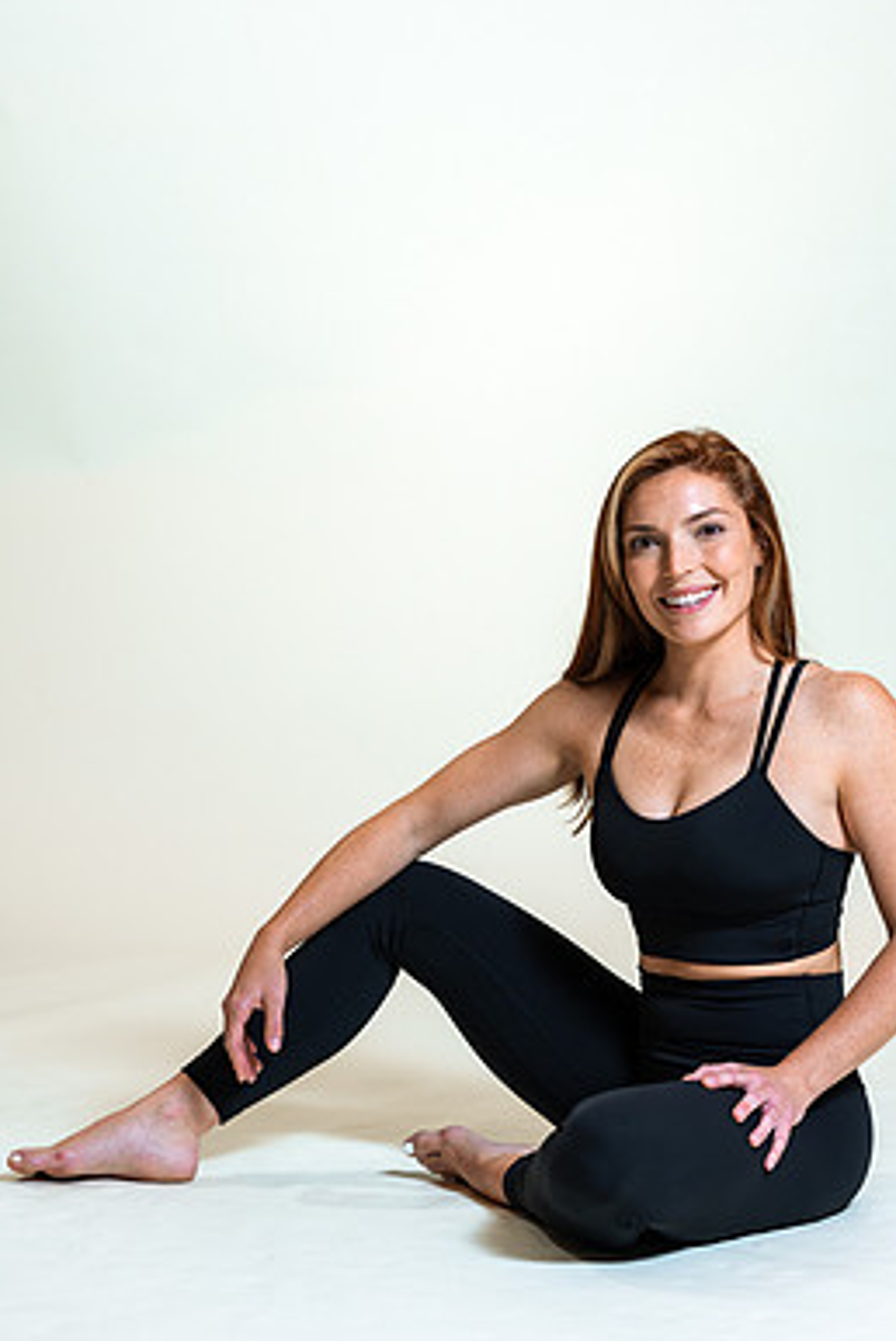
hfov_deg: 13.8
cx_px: 462
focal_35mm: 99
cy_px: 684
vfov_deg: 20.6
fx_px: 3689
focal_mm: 85
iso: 320
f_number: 4.5
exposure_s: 1/160
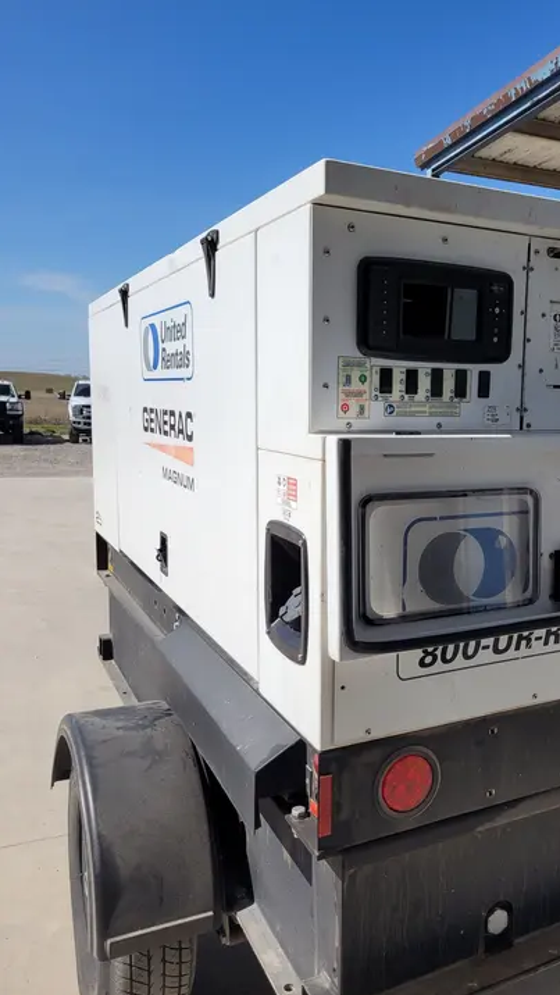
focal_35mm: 29
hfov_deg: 39.6
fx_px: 765
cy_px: 508
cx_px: 381
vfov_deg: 66.1
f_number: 1.8
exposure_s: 1/3418
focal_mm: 5.4
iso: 40
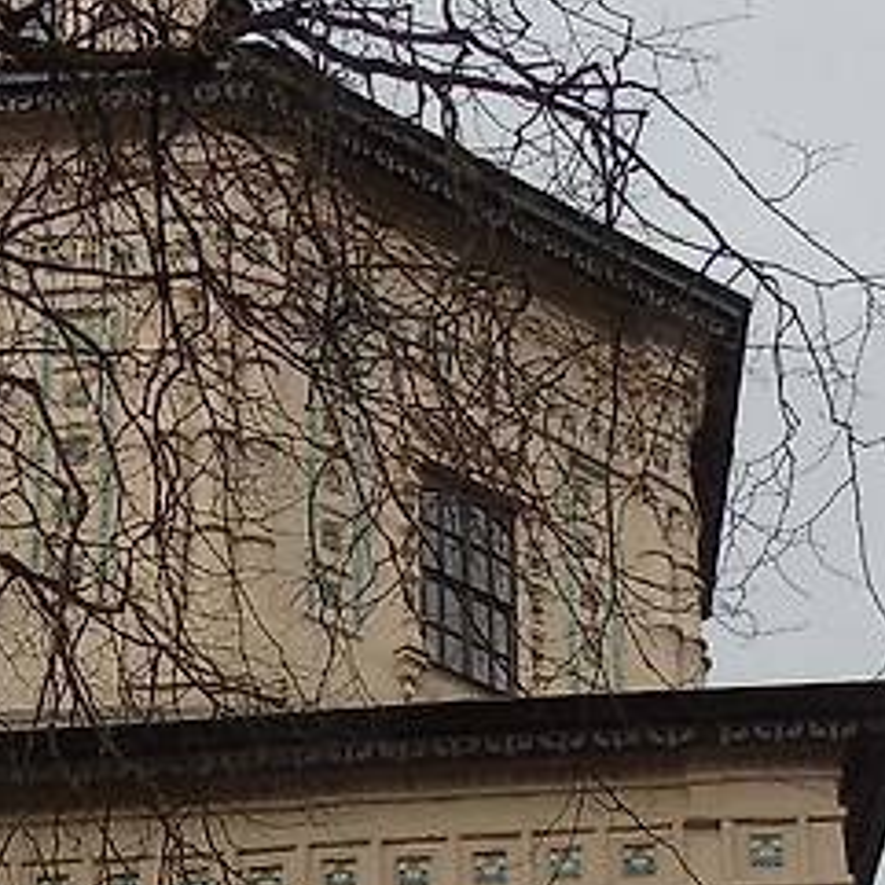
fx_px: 3182
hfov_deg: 15.8
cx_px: 246
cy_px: 881
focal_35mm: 110
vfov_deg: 15.5
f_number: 3.4
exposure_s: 1/640
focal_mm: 4.4
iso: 80
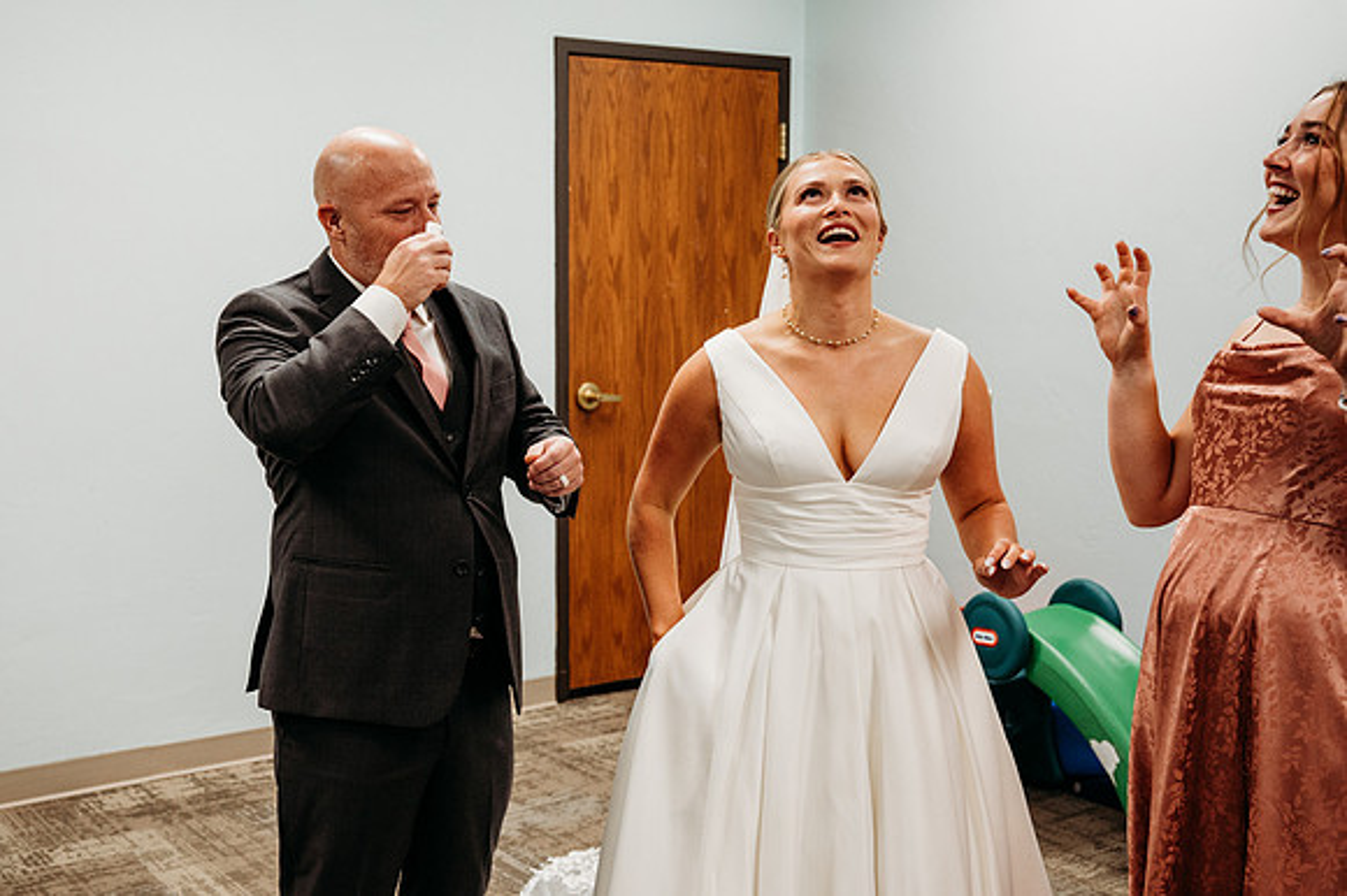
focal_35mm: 42
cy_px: 396
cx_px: 450
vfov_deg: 31.9
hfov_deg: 45.8
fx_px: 1568
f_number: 3.2
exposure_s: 1/320
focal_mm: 31.5
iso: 2000
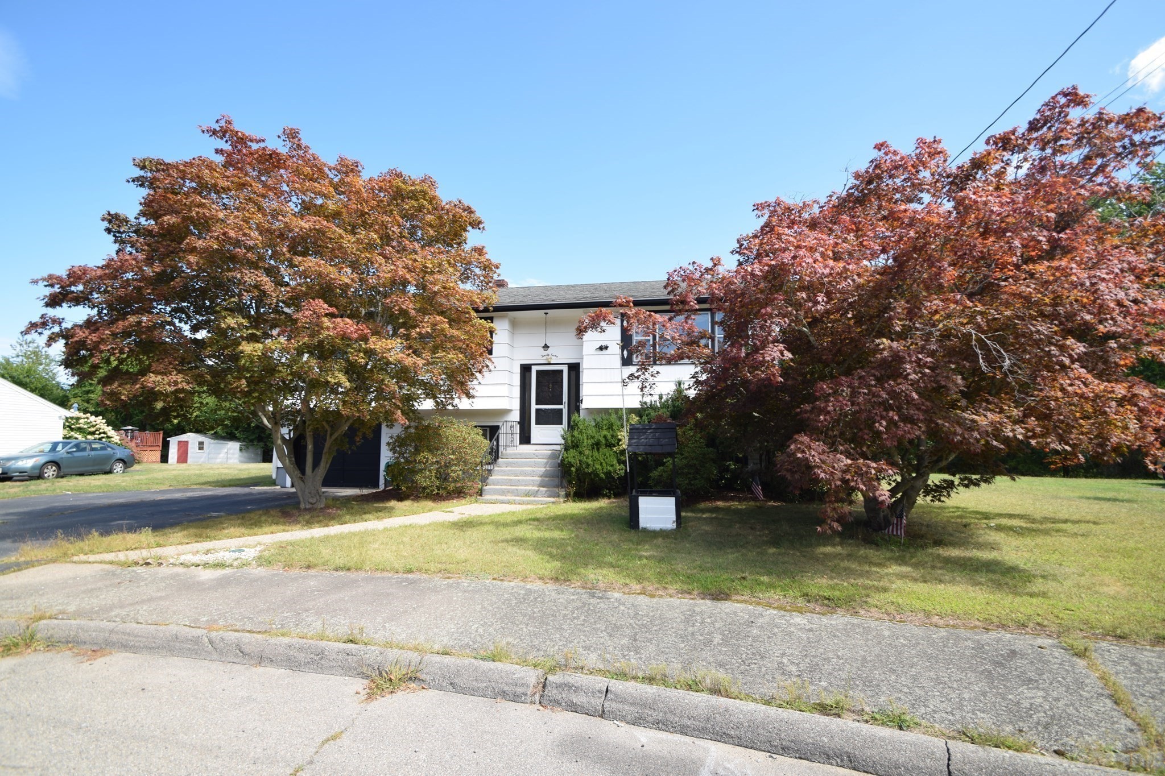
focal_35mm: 15
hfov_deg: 100.4
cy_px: 388
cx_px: 582
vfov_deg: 77.3
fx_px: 485
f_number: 6.3
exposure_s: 1/160
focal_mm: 10
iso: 100
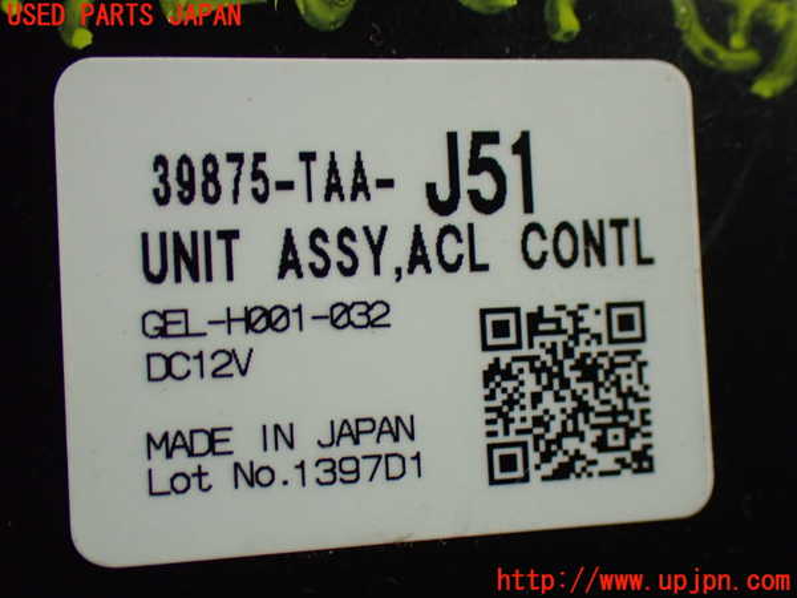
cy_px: 299
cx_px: 398
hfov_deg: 38.2
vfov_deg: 29.1
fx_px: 1151
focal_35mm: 50
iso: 800
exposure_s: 1/50
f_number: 3.2
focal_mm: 9.01
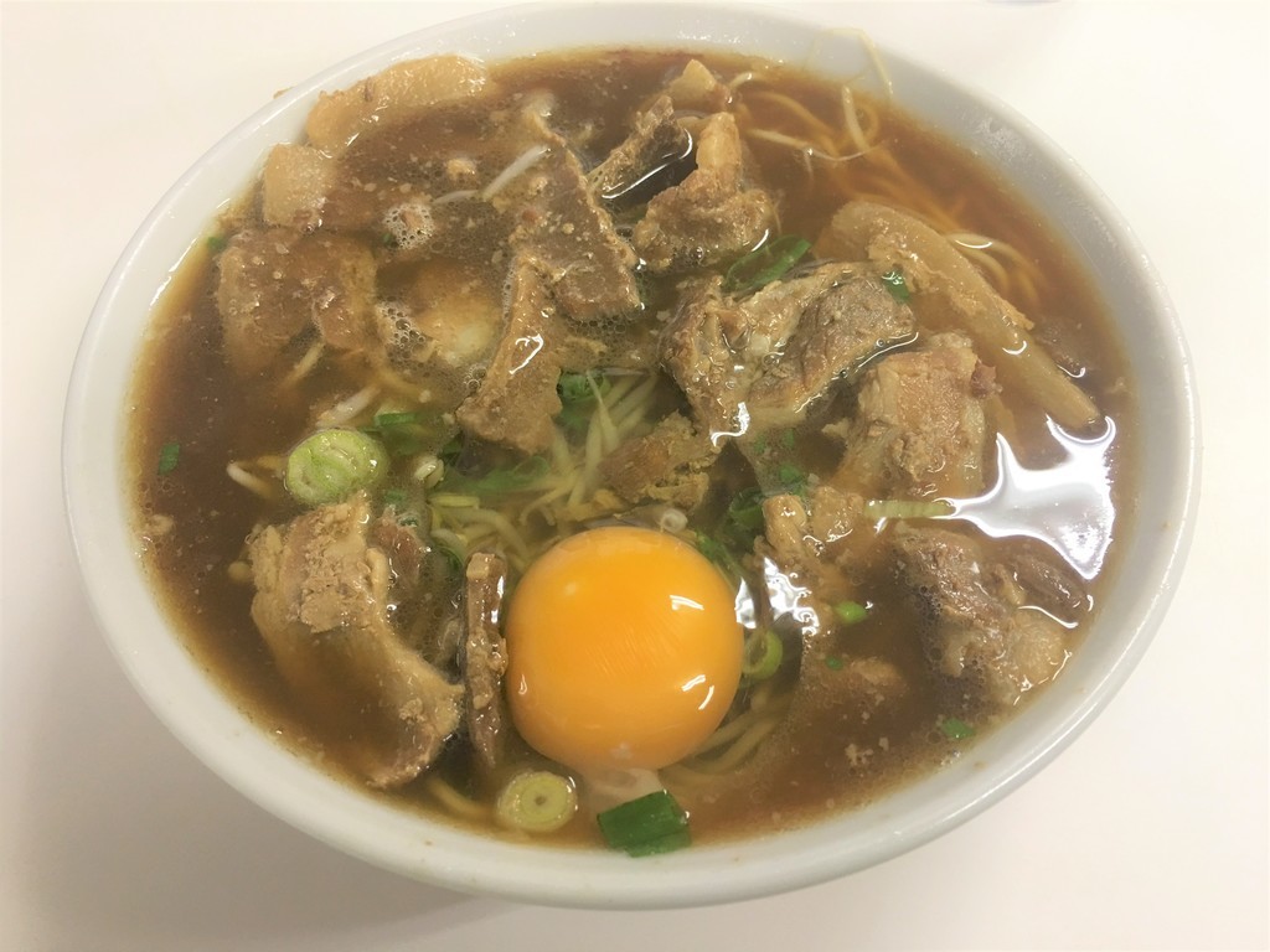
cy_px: 476
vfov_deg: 48.2
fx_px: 1064
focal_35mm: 29
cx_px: 635
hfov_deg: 61.7
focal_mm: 4.15
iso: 40
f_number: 2.2
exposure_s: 1/15
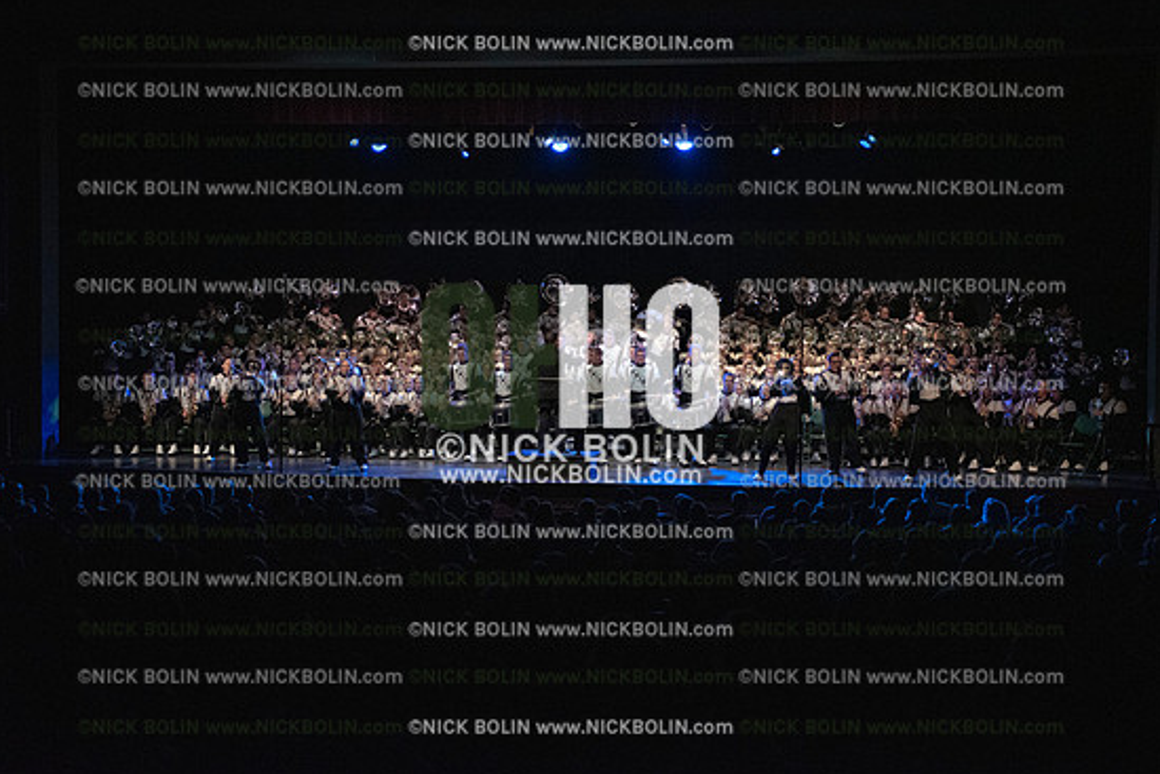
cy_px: 385
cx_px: 569
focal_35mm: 58
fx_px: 1869
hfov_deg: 34.5
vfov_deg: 23.4
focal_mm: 55
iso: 10000
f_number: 2.8
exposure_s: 1/2500
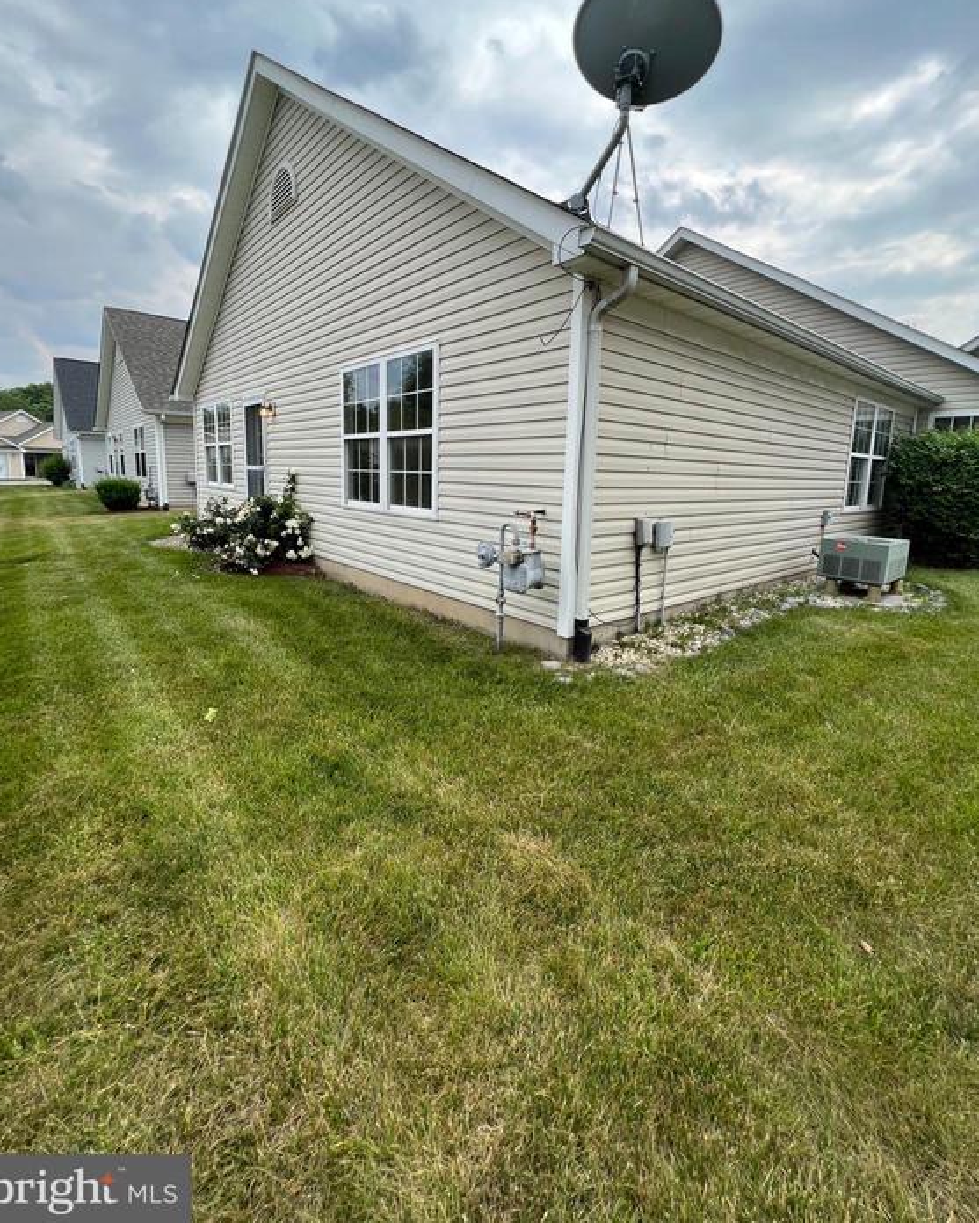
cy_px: 552
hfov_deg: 88.0
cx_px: 478
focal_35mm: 14
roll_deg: -0.8
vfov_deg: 100.4
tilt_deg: -6.4
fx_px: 507
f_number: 1.8
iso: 32
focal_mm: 1.57
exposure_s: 1/579
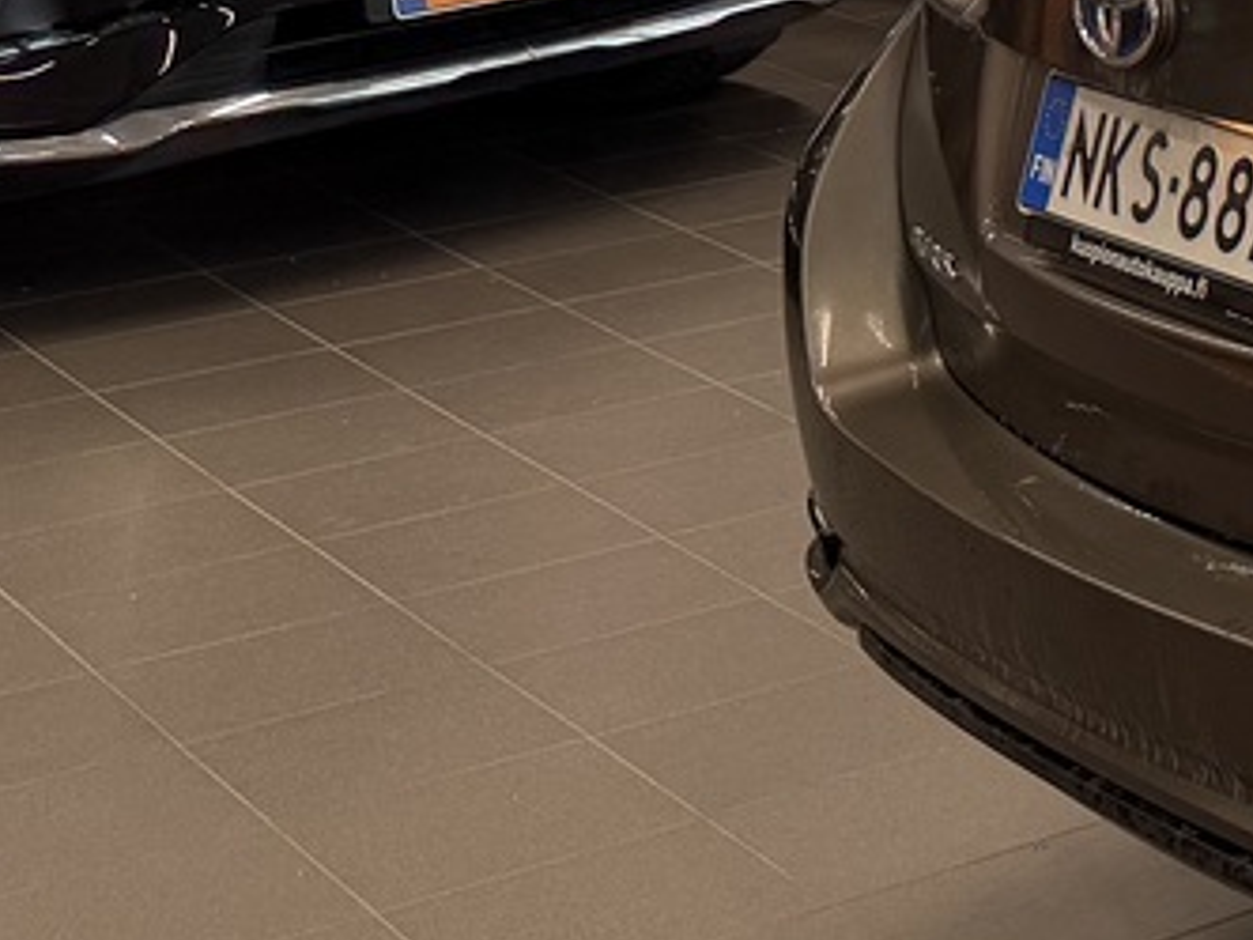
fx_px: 3765
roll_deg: +2.5
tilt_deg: -6.5
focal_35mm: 104
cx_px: 2529
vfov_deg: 14.0
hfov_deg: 15.2
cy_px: -8
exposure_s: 1/172
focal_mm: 6.76
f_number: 1.78
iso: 80
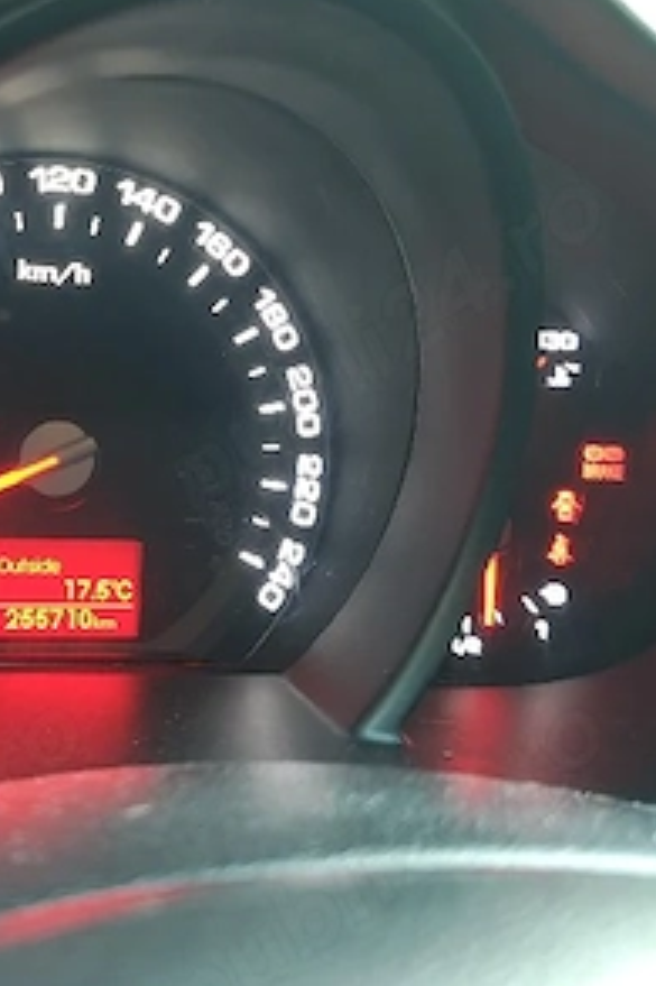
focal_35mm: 49
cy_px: 360
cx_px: -3
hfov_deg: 26.0
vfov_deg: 40.0
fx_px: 1341
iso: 3200
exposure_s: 1/42.6
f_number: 1.6
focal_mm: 6.57
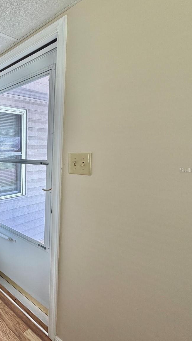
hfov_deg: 40.9
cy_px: 170
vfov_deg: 83.8
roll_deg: +0.9
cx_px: -27
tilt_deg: -4.7
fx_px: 190
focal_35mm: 21
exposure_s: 1/121
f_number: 2.2
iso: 160
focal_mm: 2.22
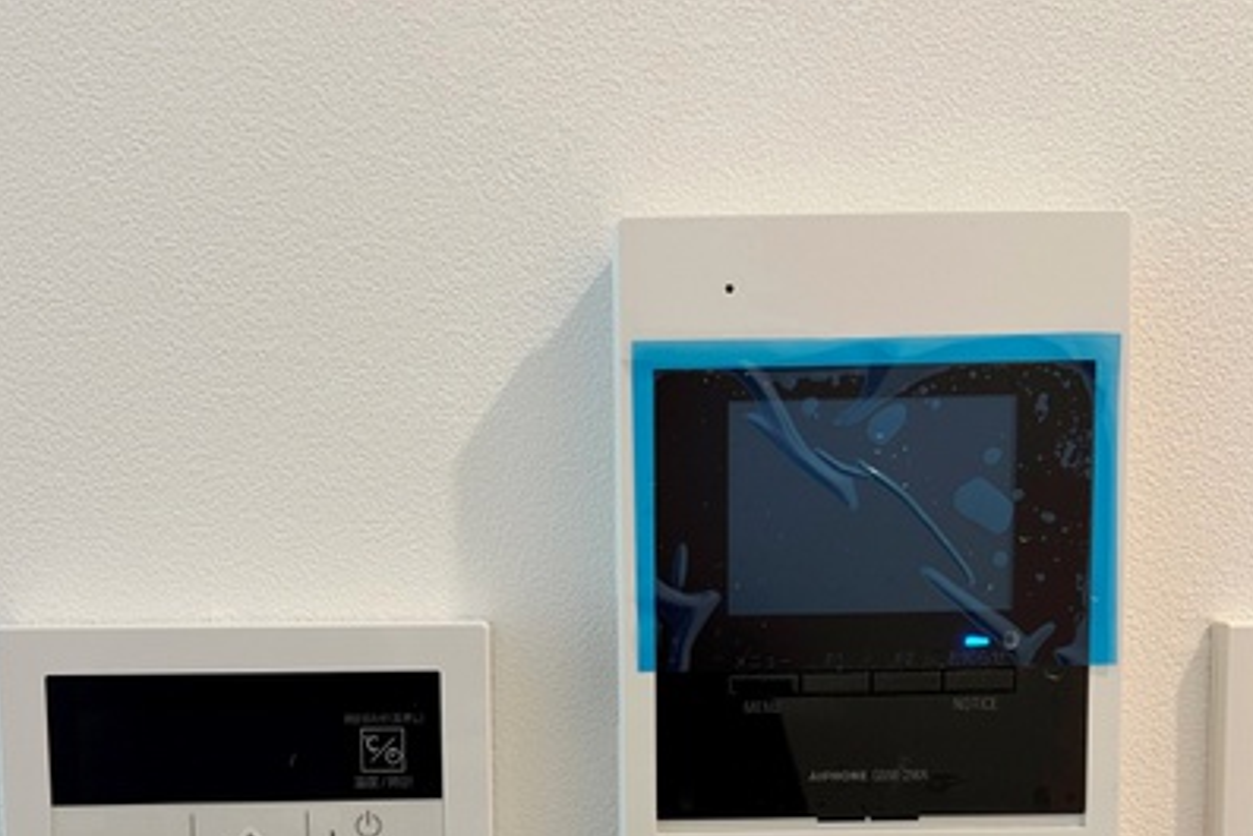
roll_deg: +0.5
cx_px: 567
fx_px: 1532
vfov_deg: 29.3
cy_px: 748
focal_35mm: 44
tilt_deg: -6.1
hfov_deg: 44.4
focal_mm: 6.86
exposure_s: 1/60
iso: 125
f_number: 1.78
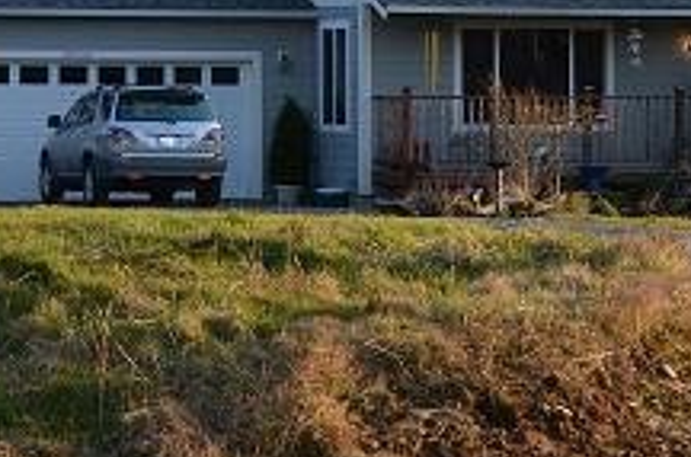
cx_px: 646
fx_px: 3467
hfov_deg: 11.3
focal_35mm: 181
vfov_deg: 7.5
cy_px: 99
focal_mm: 44
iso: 160
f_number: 4.5
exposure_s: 1/250
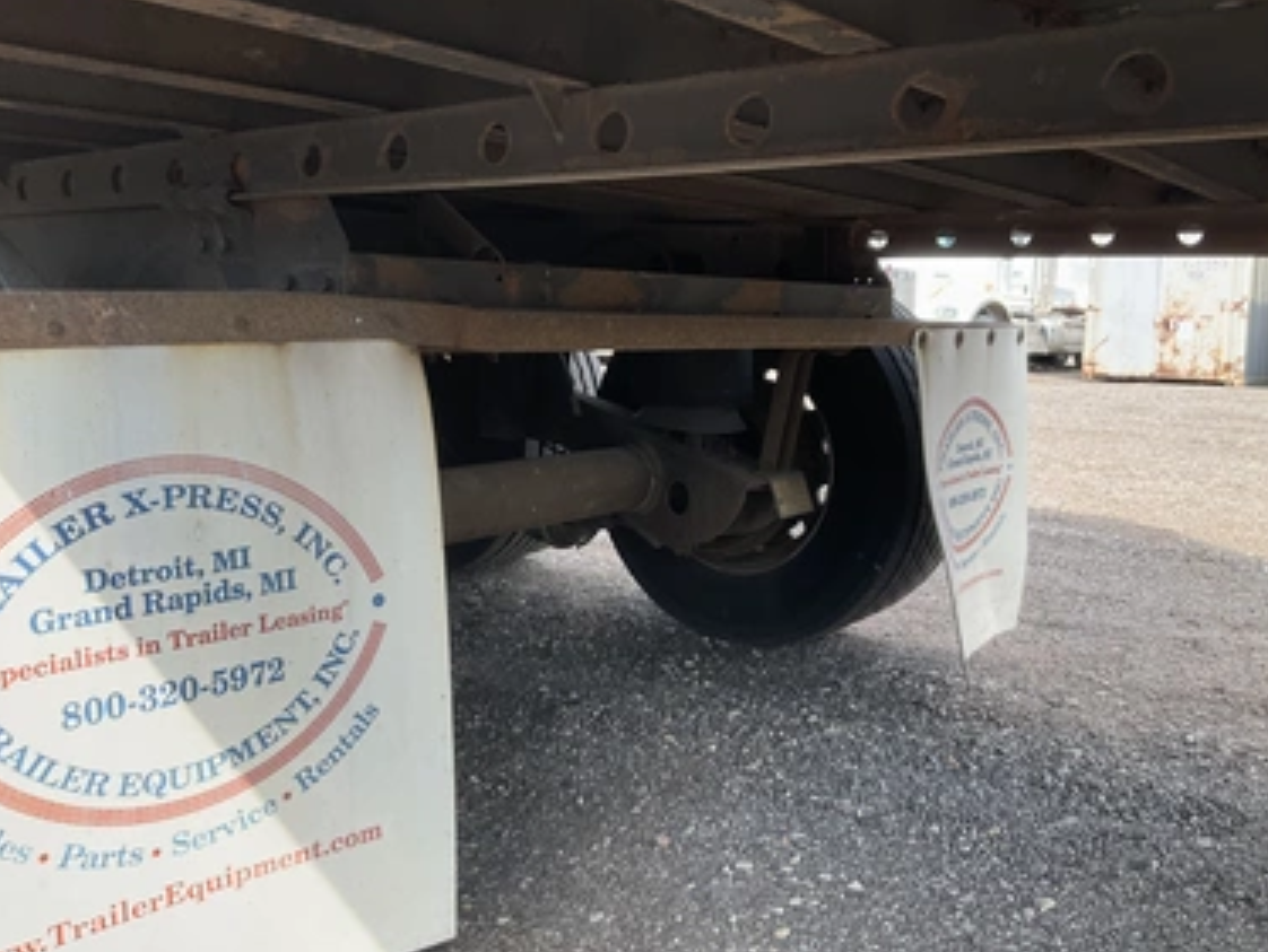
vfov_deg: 45.5
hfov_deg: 58.3
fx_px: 1136
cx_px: 661
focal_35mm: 31
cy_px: 464
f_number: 1.8
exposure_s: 1/229
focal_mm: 3
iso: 25
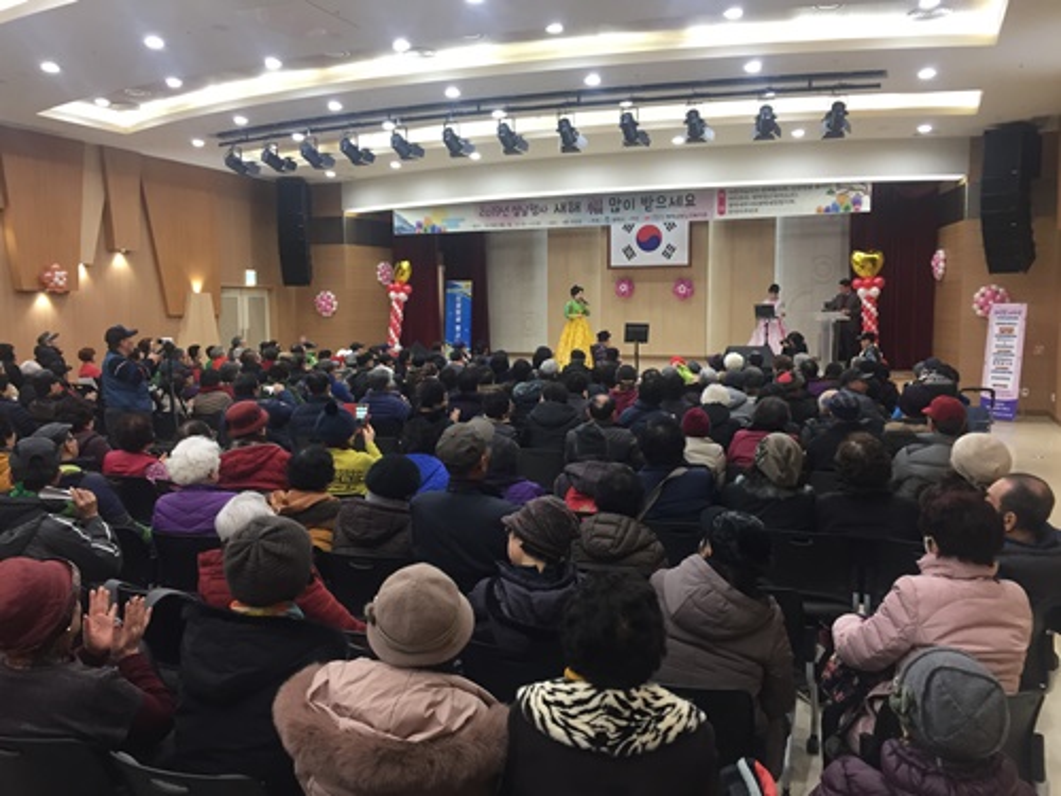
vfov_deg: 48.2
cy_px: 398
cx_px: 530
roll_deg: +0.5
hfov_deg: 61.7
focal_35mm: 29
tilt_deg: -6.5
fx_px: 889
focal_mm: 4.15
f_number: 2.2
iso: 80
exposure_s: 1/30
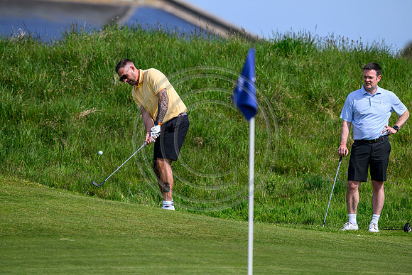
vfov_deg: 3.4
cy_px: 138
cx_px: 206
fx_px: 4579
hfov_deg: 5.2
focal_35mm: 400
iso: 500
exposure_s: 1/4000
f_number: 4.5
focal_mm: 400
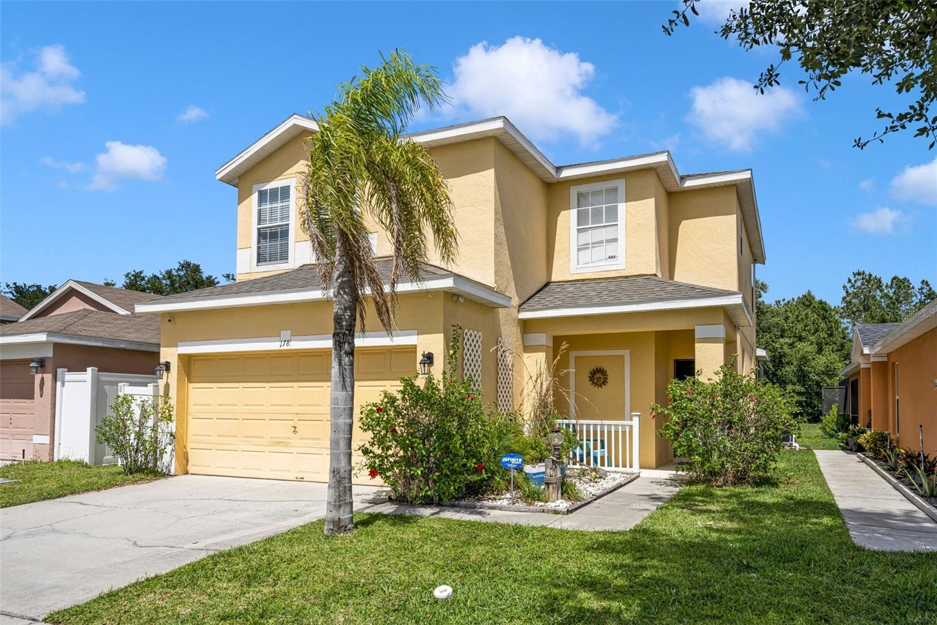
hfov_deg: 73.8
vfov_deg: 53.1
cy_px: 312
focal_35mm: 24
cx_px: 468
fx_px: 624
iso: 100
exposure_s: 1/640
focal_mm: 24
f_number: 8
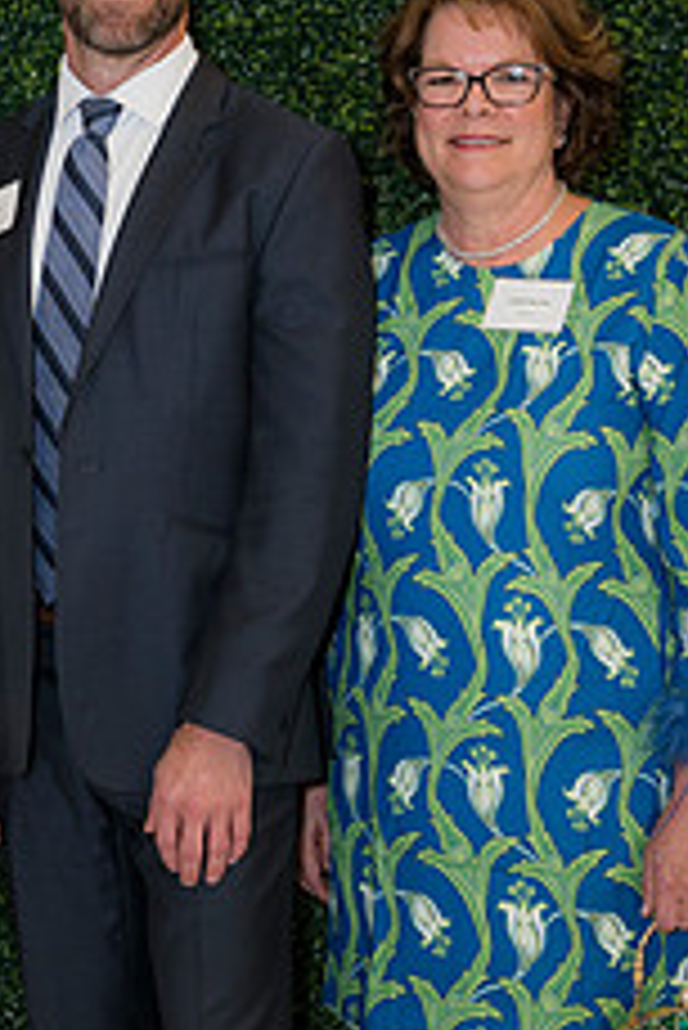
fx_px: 2977
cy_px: 405
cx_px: 90
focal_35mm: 104
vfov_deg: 19.6
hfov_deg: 13.1
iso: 400
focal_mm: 53
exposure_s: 1/160
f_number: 5
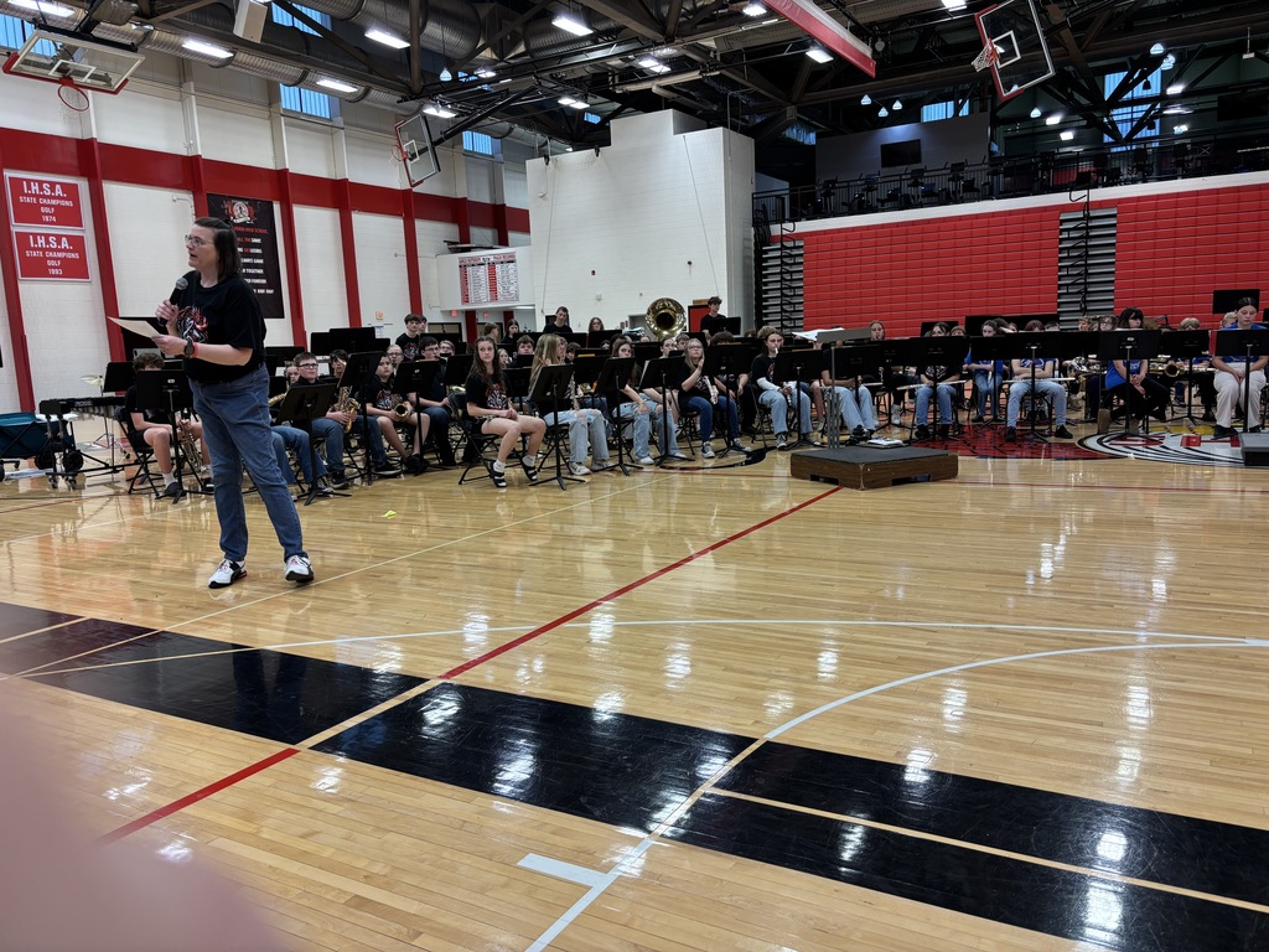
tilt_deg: -7.6
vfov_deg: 53.1
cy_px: 476
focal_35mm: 26
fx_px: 953
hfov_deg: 67.3
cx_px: 634
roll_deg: +2.3
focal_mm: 5.96
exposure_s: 1/60
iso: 80
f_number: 1.6
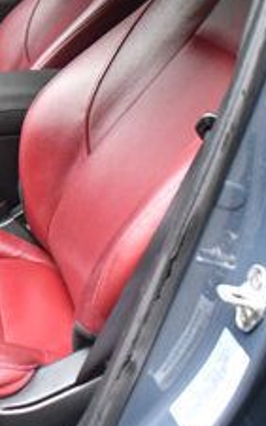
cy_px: 88
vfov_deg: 26.0
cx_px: -166
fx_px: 906
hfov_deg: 15.1
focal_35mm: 78
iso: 3200
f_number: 3.5
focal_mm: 18
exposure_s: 1/80
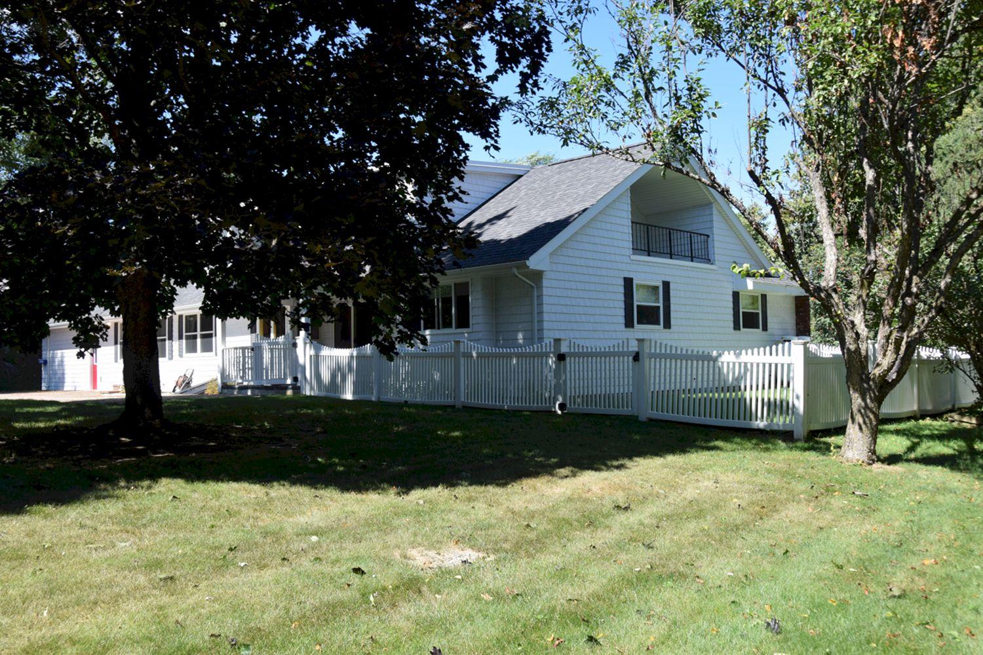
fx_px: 901
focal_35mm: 33
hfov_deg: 57.2
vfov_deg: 40.0
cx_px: 492
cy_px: 328
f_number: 8
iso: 200
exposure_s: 1/250
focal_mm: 22
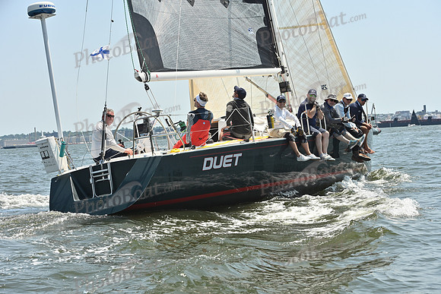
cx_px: 220
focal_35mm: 70
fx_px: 858
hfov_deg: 28.8
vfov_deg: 19.5
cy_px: 147
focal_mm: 70
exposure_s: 1/1250
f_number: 7.1
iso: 320
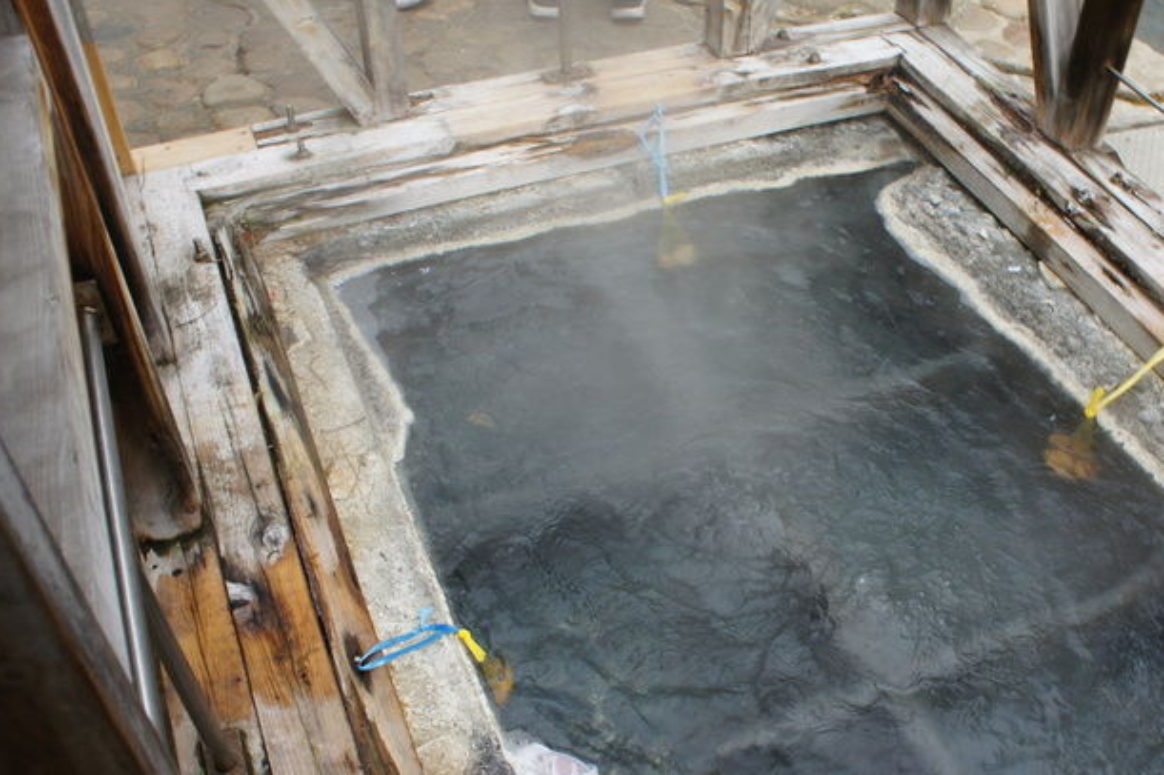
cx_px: 753
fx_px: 1164
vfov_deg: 36.6
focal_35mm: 36
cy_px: 484
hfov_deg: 52.4
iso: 200
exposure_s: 1/40
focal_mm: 18
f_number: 6.3
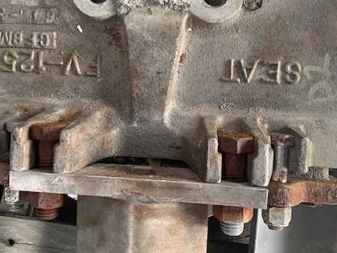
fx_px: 389
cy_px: 86
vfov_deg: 35.6
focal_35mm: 40
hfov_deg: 46.8
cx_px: 166
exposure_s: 1/61
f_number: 1.8
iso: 100
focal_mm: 4.25
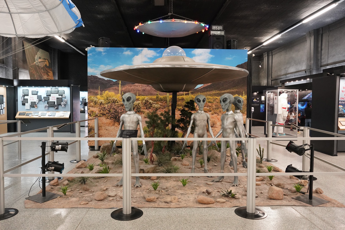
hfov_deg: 65.5
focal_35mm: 28
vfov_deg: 46.4
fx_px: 268
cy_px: 115
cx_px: 172
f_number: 5.6
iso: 6400
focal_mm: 28
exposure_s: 1/100
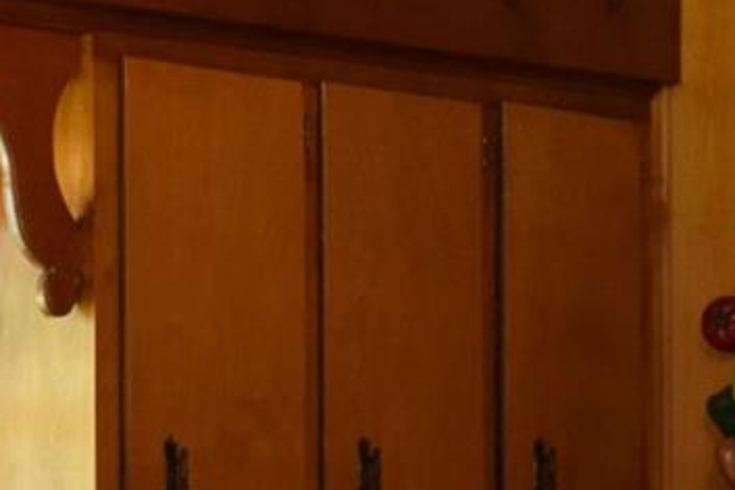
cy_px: 702
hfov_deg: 11.6
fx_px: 3551
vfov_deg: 7.8
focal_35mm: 174
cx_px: -117
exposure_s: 1/60
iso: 560
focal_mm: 20
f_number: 4
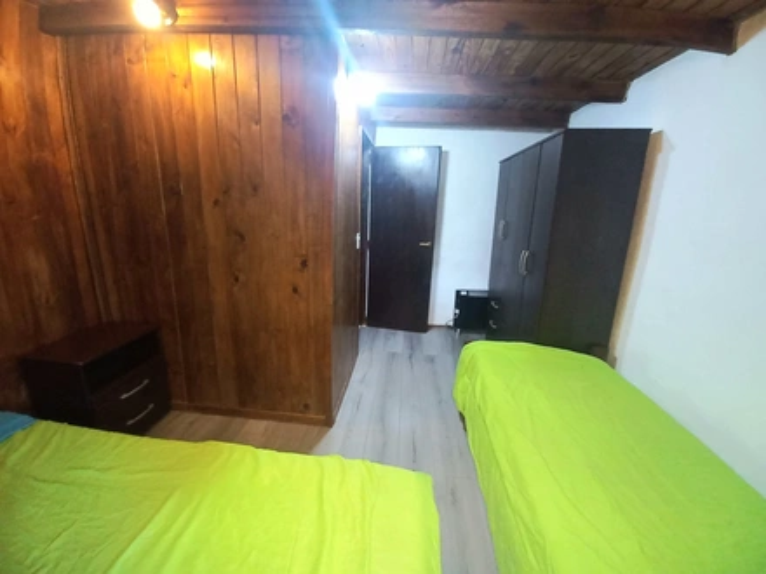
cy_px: 287
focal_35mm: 13
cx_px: 383
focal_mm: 1.42
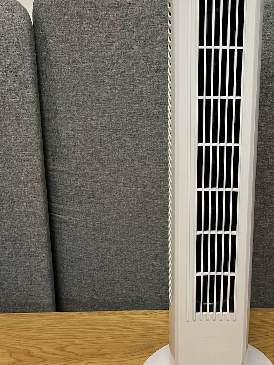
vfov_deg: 37.2
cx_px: 214
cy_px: 129
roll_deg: -0.2
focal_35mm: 51
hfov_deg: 28.0
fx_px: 538
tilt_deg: -15.3
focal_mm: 5.1
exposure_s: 1/50
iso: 80
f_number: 1.6
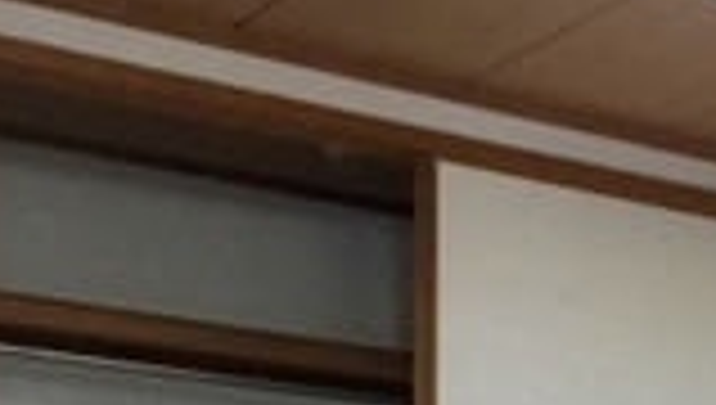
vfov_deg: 9.4
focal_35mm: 119
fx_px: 2263
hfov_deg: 17.0
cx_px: 901
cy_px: 896
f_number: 2.2
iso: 50
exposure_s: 1/15
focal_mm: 4.15
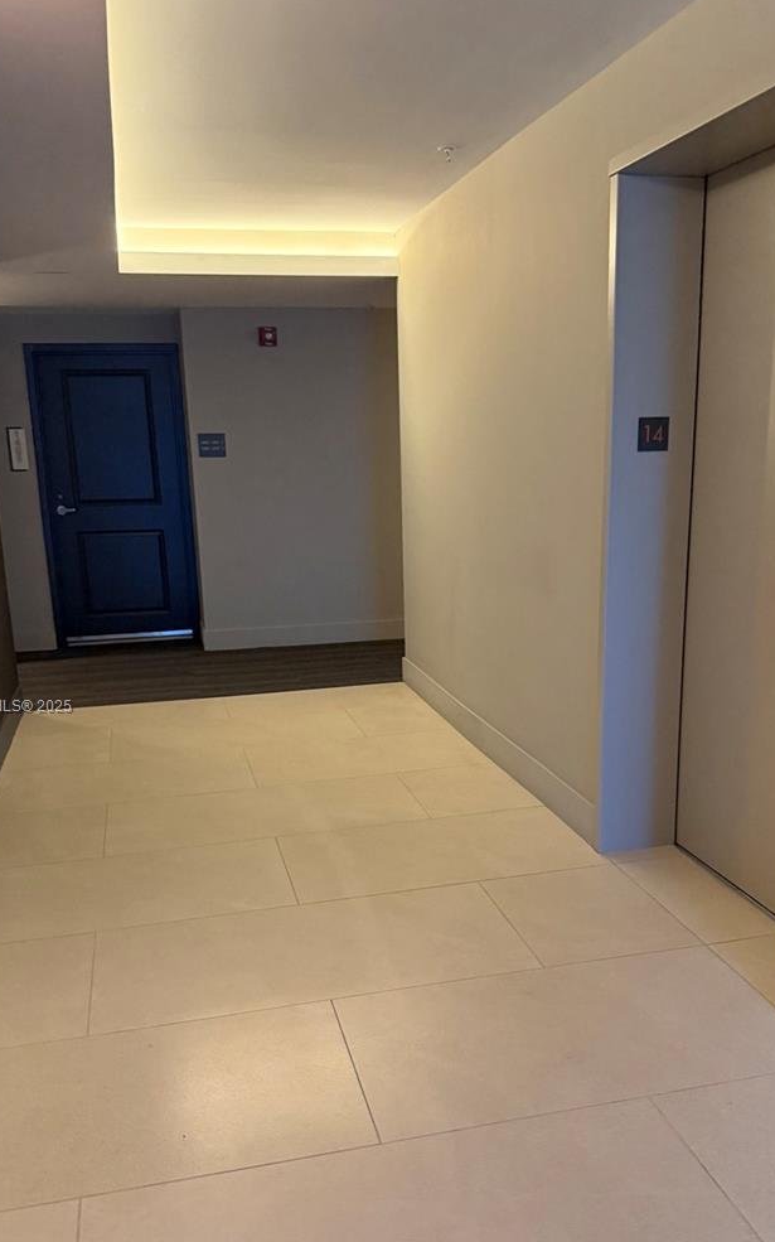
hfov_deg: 40.6
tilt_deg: -15.6
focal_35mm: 31
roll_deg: -0.1
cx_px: 408
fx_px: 1048
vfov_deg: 61.0
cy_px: 707
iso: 800
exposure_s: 1/60
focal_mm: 6.76
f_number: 1.78
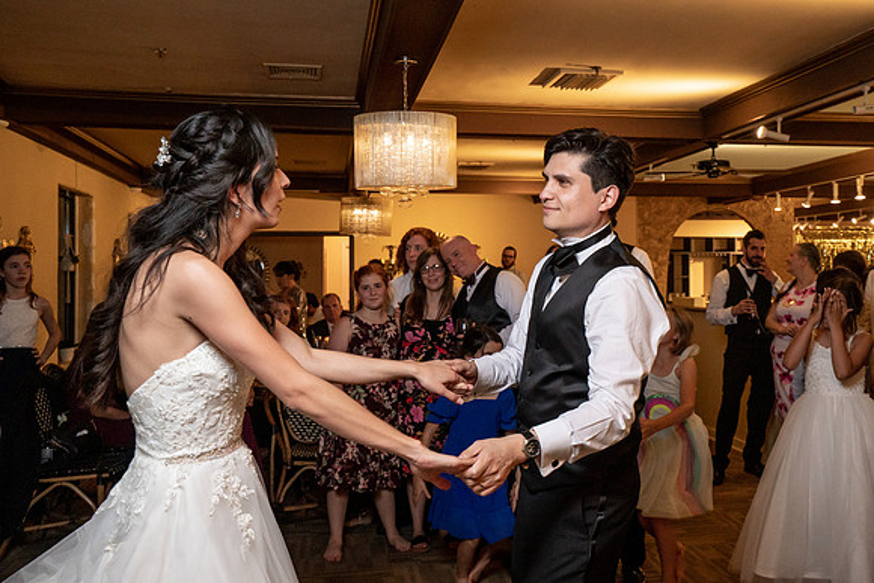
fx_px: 931
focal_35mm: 38
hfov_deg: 50.0
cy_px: 266
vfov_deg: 34.8
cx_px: 512
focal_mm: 32
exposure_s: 1/200
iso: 2000
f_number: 5.6
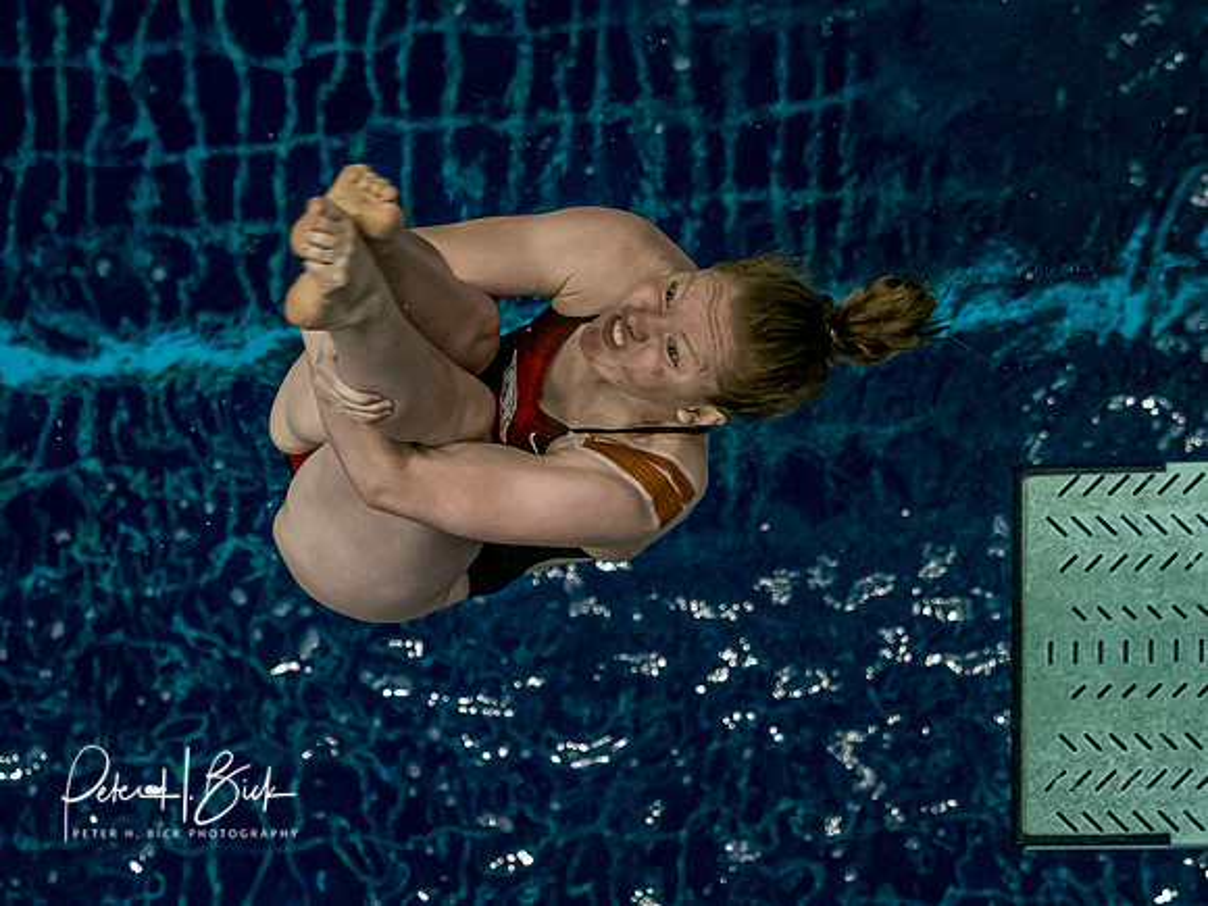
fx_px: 6272
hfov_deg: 11.0
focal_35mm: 180
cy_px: 319
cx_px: 671
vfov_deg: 8.3
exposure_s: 1/1600
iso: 4000
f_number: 2.8
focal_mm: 50
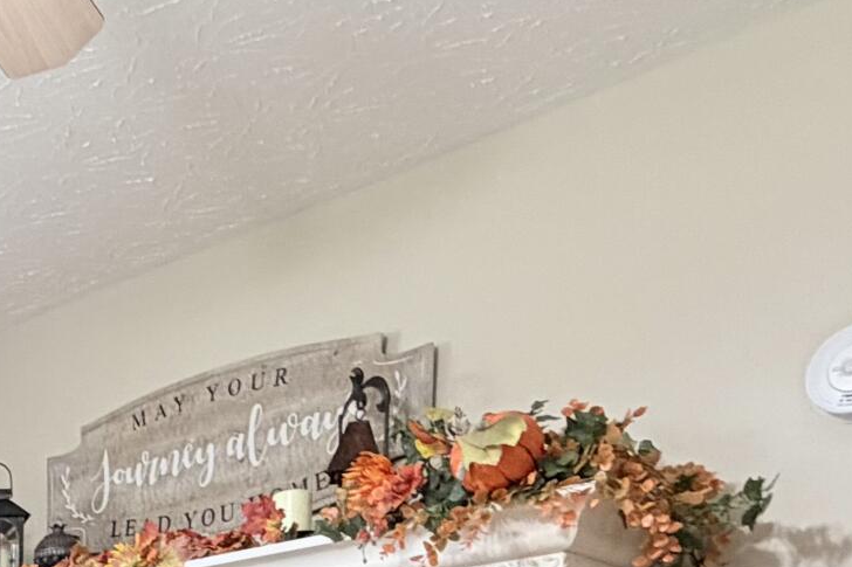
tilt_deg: -4.7
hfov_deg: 28.2
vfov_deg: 18.1
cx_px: -225
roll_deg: +0.5
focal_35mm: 60
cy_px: 1010
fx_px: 1420
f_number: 2.2
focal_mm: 2.22
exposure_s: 1/60
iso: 250
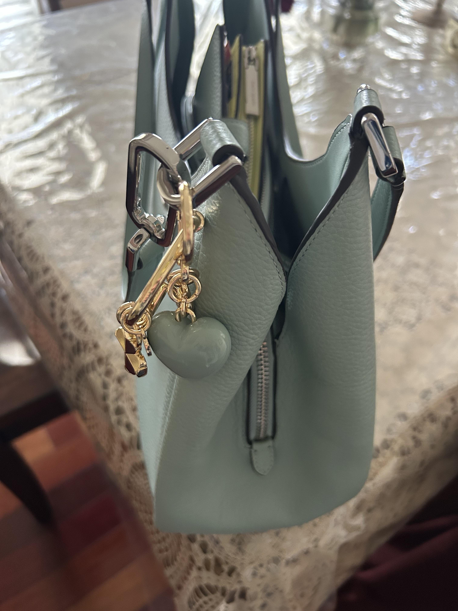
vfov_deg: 67.3
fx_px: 459
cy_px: 306
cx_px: 229
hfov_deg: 53.1
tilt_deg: -52.1
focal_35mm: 26
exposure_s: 1/60
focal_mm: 5.7
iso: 500
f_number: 1.5
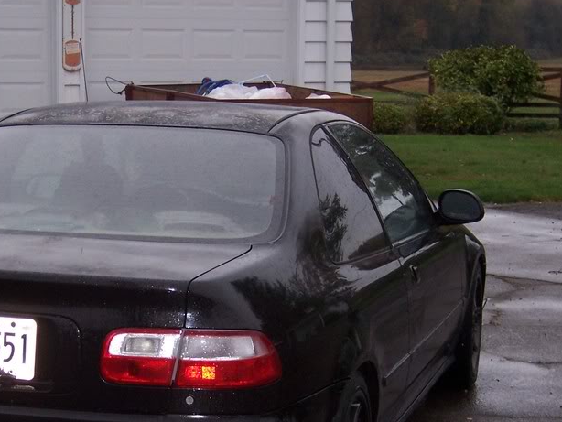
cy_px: 327
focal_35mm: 100
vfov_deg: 14.7
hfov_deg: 19.4
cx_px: 106
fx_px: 1624
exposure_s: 1/90
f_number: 4
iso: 140
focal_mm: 10
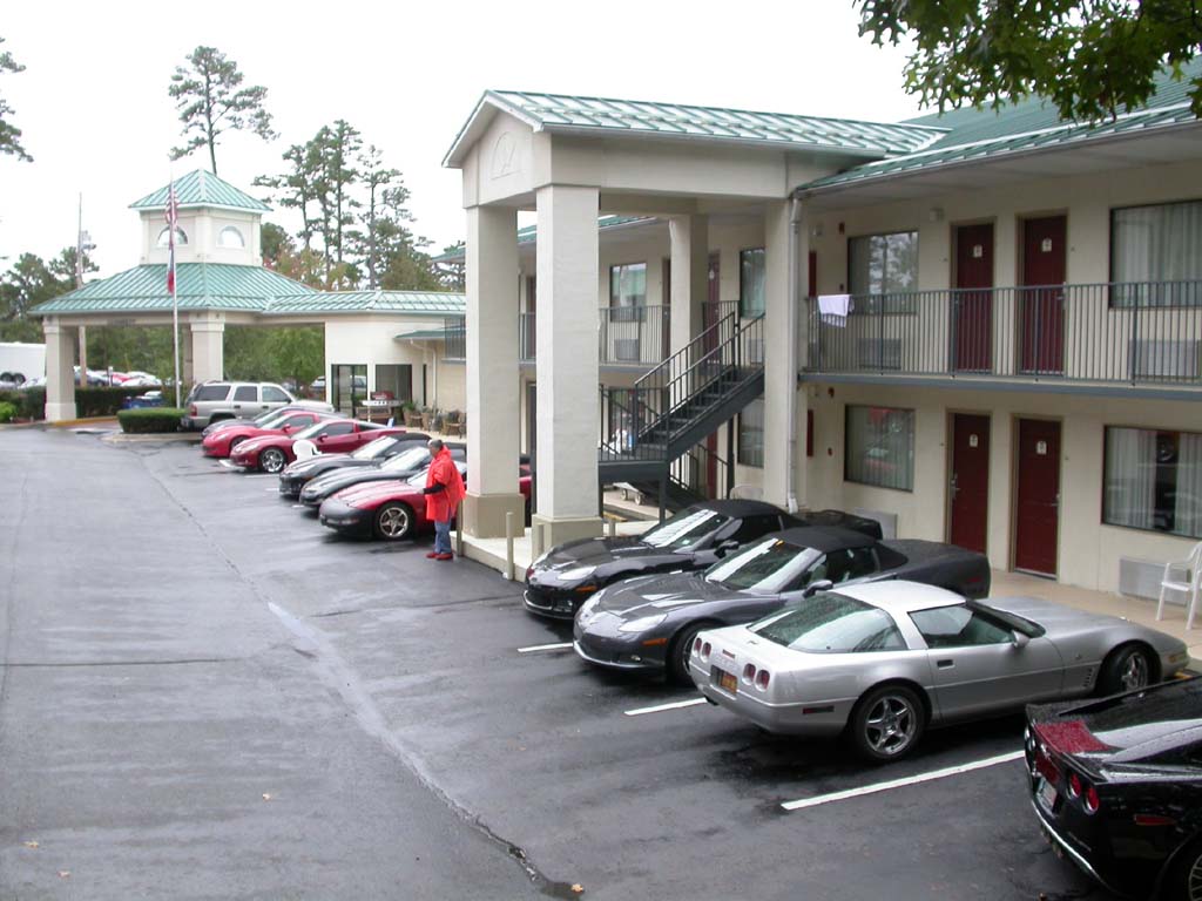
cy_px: 450
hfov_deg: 49.0
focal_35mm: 38
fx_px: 1320
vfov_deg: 37.7
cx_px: 601
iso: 100
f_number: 3.7
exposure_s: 1/173
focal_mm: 7.85
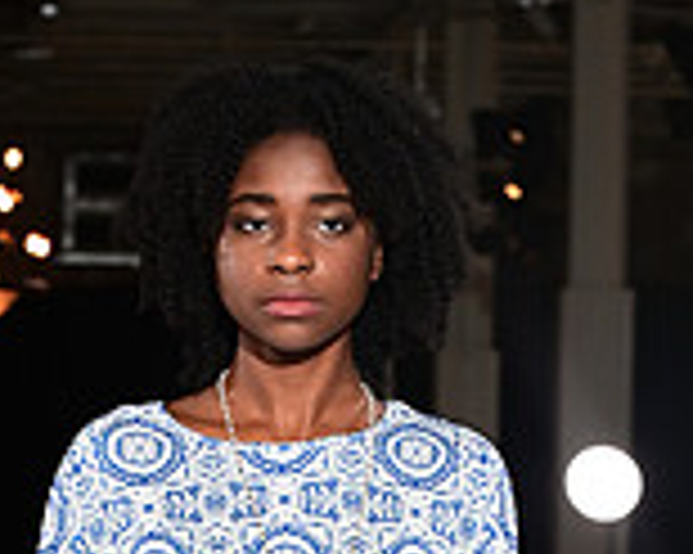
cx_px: 207
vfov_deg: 5.5
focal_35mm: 275
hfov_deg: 7.0
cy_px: 1261
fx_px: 5637
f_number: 6.3
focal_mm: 78
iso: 1000
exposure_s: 1/160
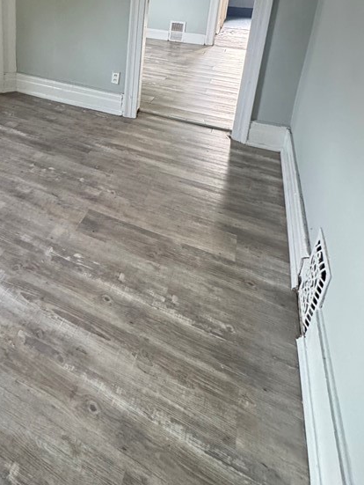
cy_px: 63
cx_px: 69
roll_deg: -1.4
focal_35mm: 26
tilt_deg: -16.0
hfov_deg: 49.7
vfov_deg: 59.0
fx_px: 364
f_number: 2.2
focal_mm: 2.22
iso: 320
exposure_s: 1/76
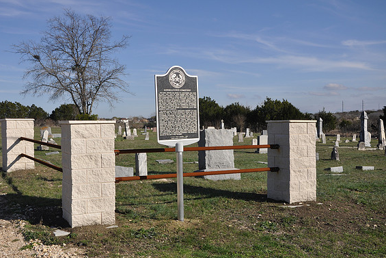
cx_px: 189
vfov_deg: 33.4
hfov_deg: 48.4
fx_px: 429
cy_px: 131
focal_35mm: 40
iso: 200
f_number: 8
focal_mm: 26
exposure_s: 1/250
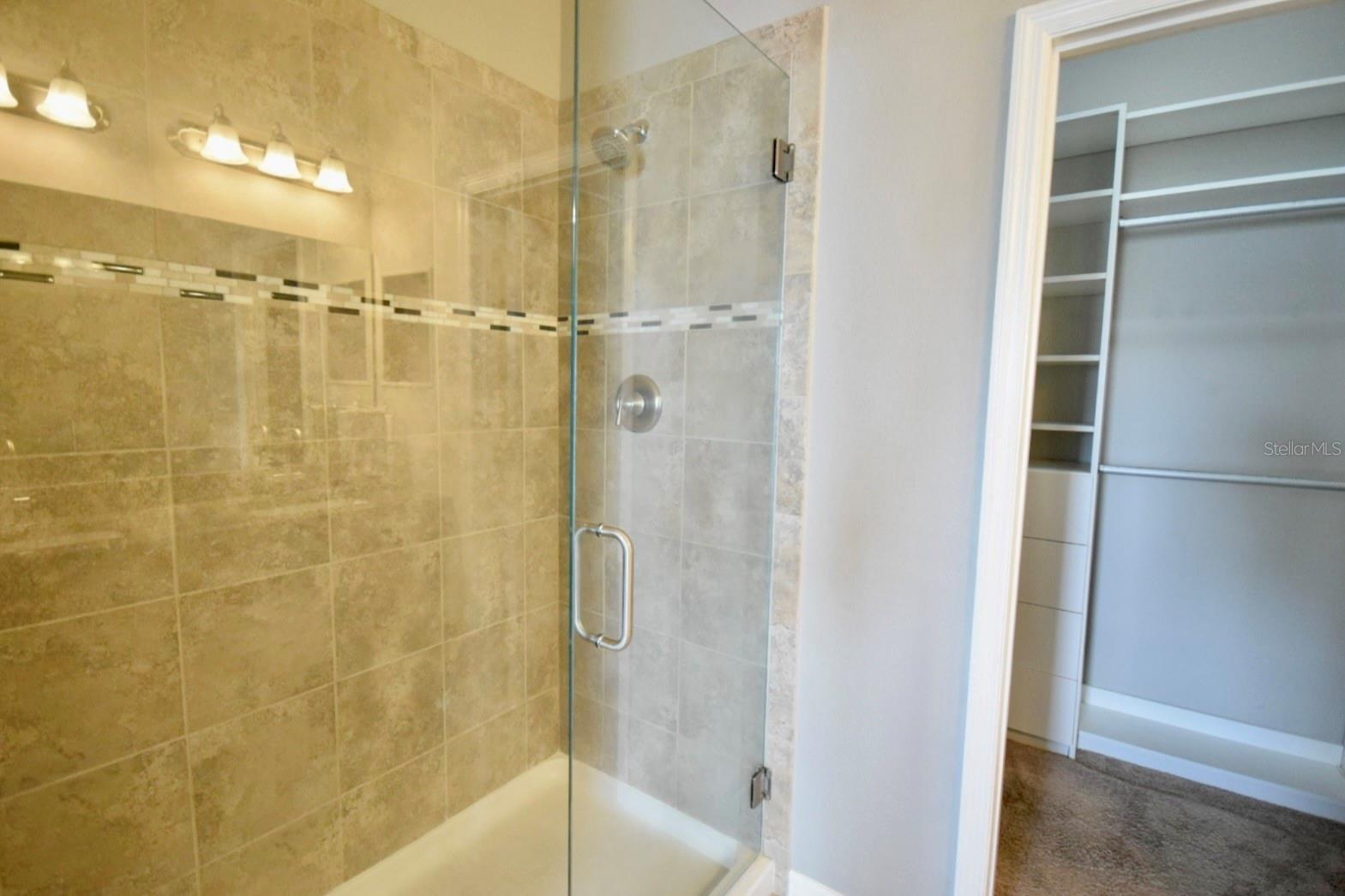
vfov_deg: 77.3
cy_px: 448
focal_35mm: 15
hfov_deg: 100.4
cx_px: 672
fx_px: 560
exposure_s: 1/60
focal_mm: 10
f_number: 4
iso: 3200
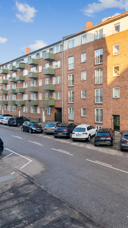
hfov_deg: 41.3
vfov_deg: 71.9
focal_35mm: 26
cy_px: 114
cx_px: 113
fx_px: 157
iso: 320
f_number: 7.1
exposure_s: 1/200
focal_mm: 16
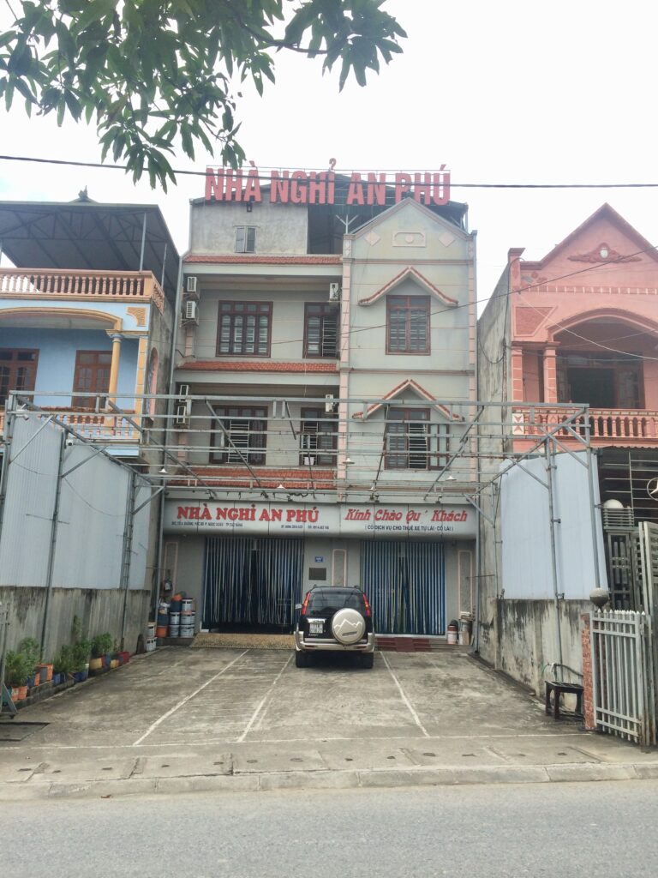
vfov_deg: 61.7
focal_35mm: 29
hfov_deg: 48.2
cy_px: 439
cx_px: 329
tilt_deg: +12.5
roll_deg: +0.5
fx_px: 735
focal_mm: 4.15
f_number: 2.2
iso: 32
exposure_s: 1/733
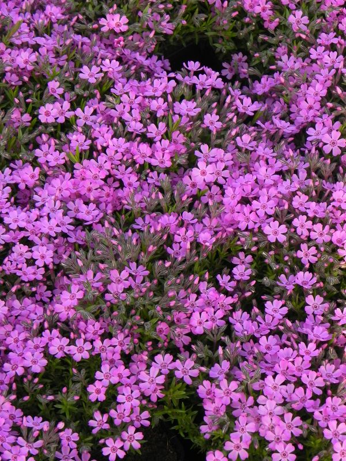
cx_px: 173
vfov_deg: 15.3
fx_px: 1719
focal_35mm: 129
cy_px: 230
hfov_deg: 11.5
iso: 160
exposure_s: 1/200
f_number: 5
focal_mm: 23
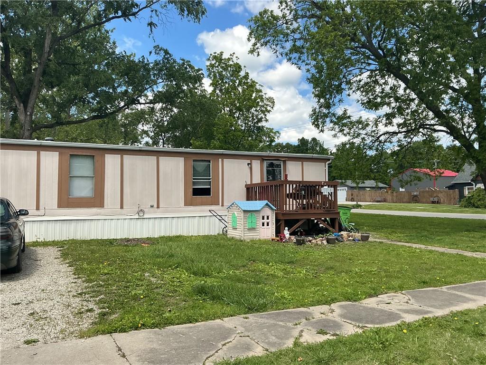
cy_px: 182
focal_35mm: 29
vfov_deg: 48.2
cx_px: 243
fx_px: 407
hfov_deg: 61.7
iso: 25
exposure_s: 1/1015
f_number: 1.8
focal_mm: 3
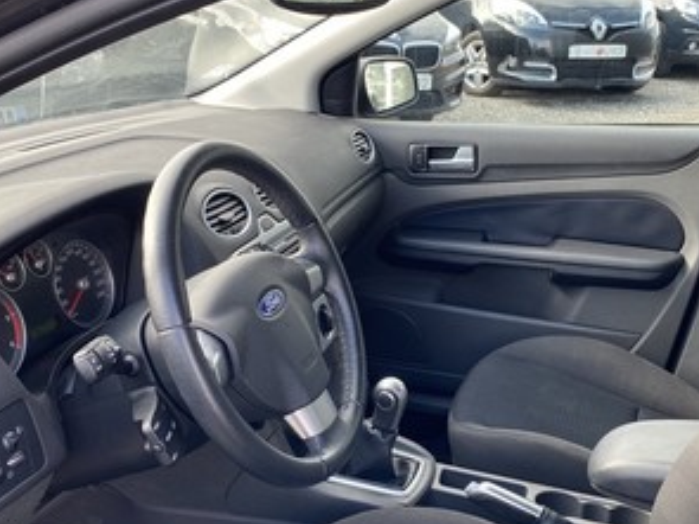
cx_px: 363
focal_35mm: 45
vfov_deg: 32.0
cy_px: 328
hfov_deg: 42.1
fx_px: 908
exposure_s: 1/122
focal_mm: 4.25
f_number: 1.8
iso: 32
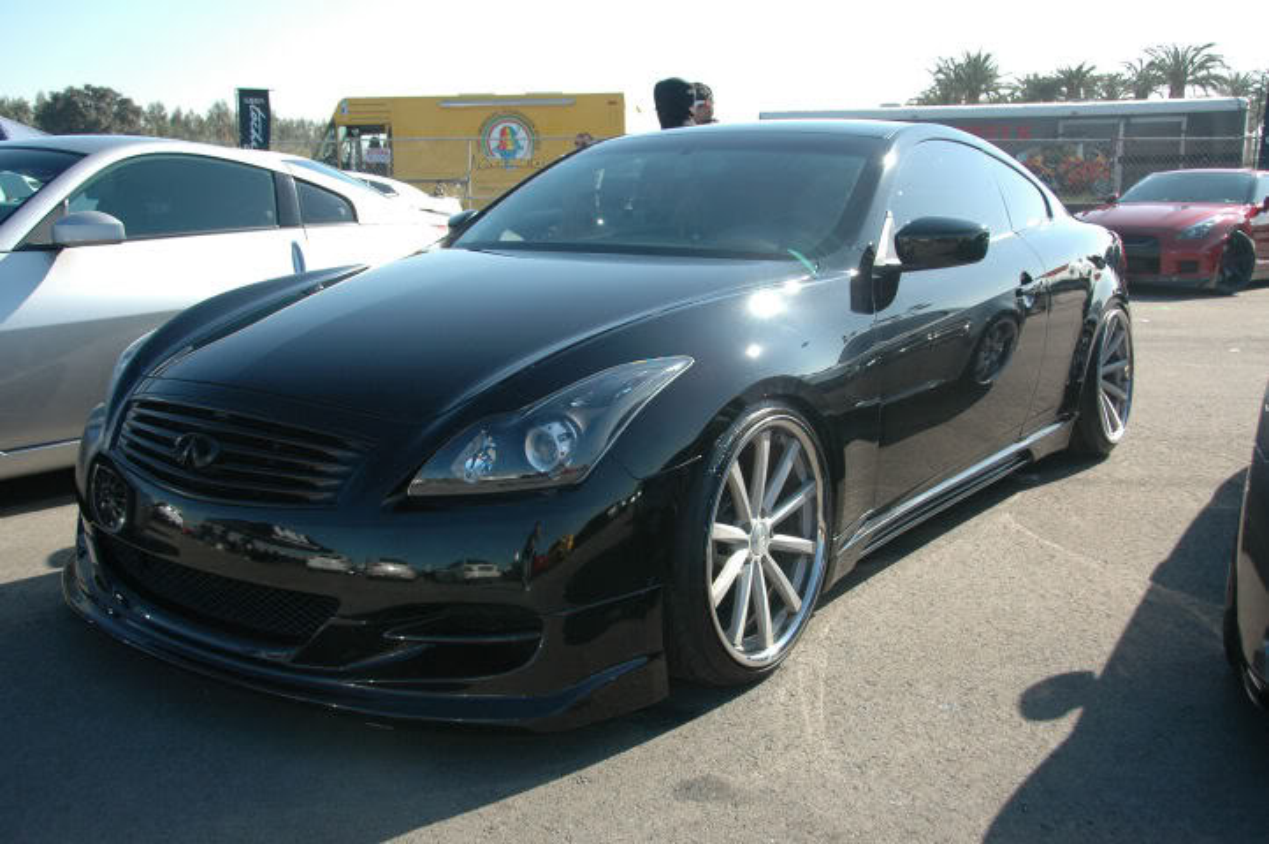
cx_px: 634
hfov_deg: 57.3
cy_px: 422
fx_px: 1162
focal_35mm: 33
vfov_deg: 39.9
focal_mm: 22
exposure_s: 1/800
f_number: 4.5
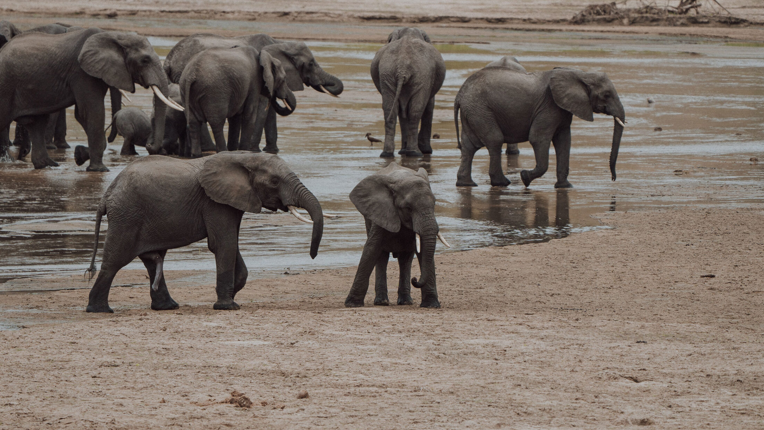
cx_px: 361
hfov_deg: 2.9
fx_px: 14870
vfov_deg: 1.7
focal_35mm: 734
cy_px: 191
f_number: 6.3
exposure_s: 1/1000
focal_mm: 600
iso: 320
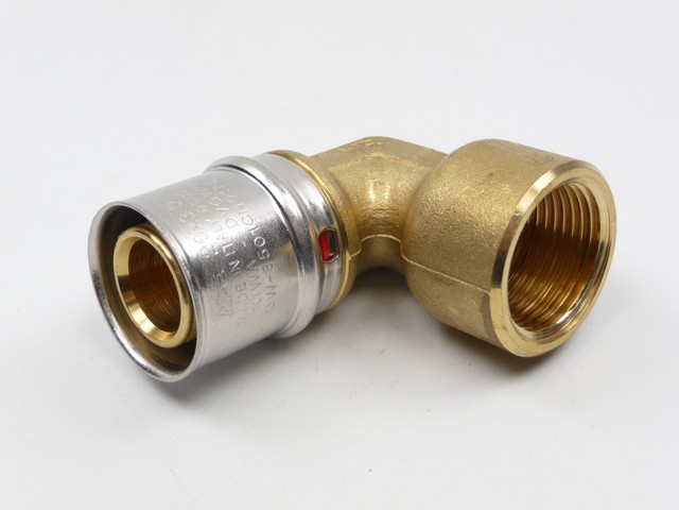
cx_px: 340
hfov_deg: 34.9
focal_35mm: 55
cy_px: 255
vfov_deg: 26.6
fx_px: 1079
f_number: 4.3
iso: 100
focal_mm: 9.3
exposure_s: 1/250
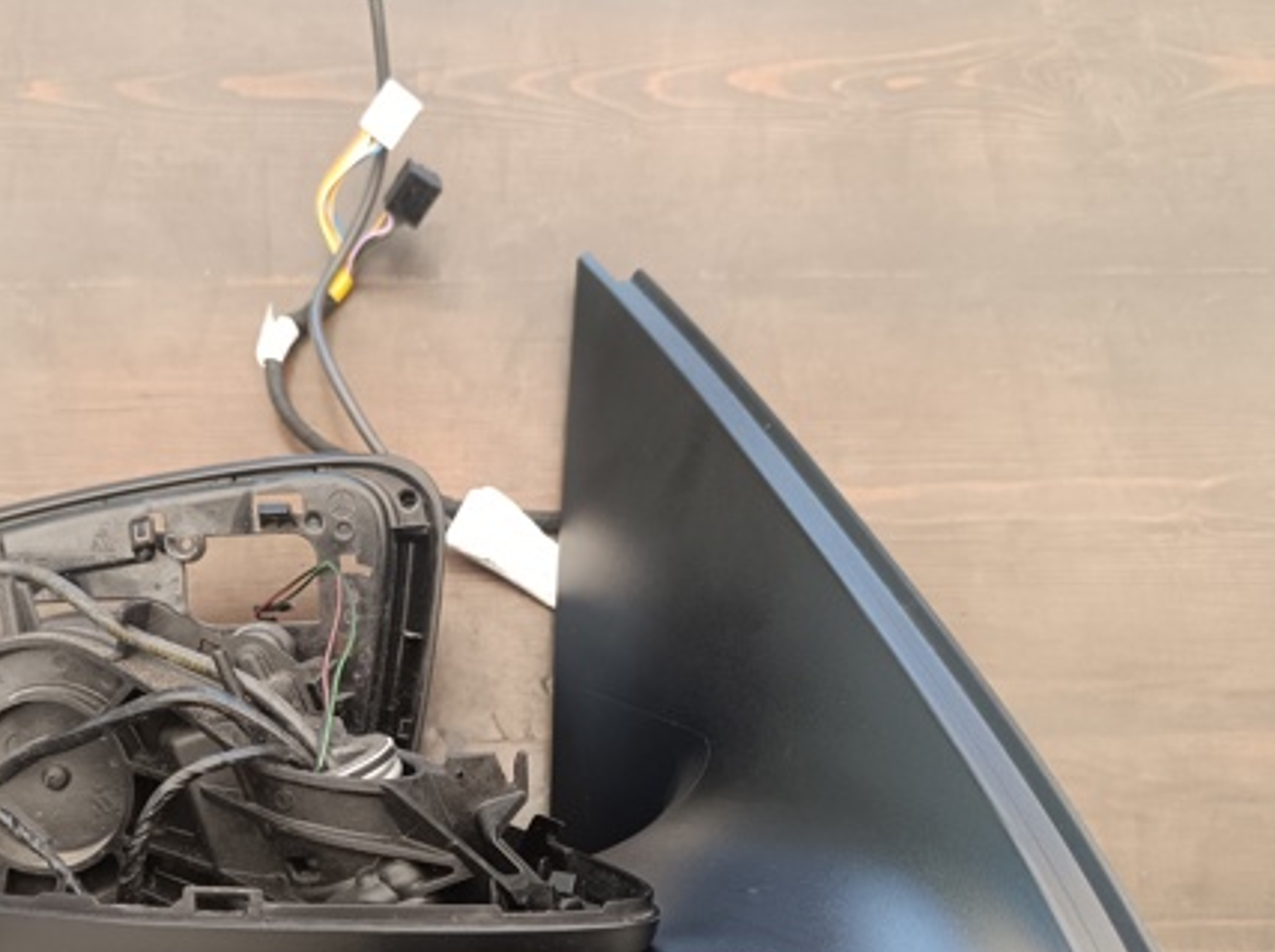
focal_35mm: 36
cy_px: 679
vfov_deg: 38.8
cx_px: 442
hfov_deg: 50.6
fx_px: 1324
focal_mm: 6.14
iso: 160
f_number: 1.65
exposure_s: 1/100
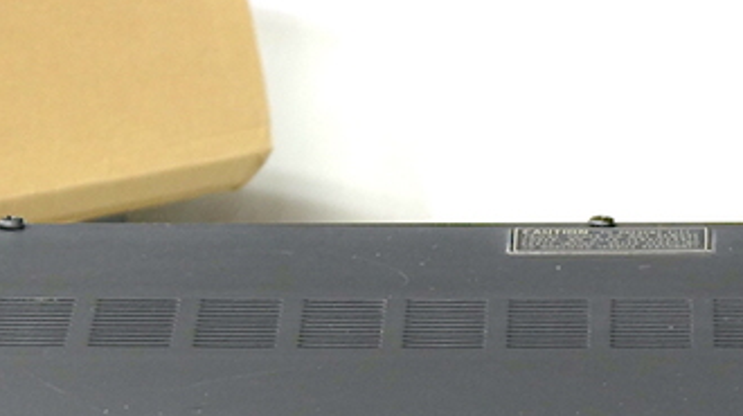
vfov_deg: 2.5
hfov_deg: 4.5
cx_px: 608
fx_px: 9429
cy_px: 551
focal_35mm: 479
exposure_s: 1/1.6
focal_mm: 27.1
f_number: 5.4
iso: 100
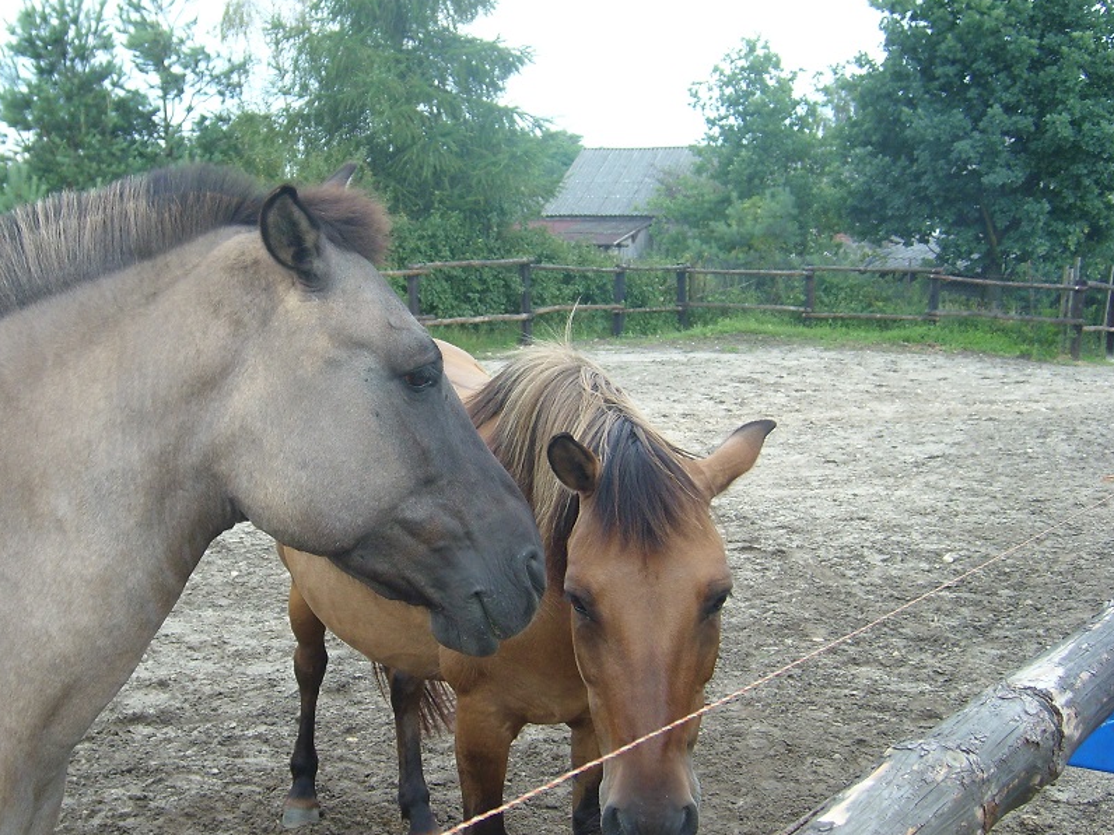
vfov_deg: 32.2
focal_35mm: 45
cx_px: 424
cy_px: 421
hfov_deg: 41.8
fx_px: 1448
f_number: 2.8
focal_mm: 5.8
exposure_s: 1/192
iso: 50
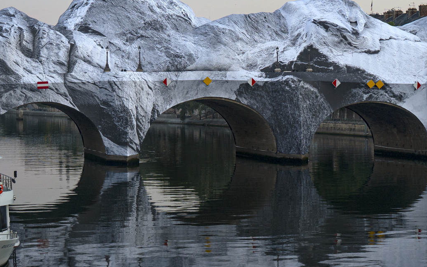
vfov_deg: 14.3
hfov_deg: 22.8
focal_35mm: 91
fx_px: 1059
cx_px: 254
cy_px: 69
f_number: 4
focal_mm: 31
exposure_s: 1/100
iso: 320
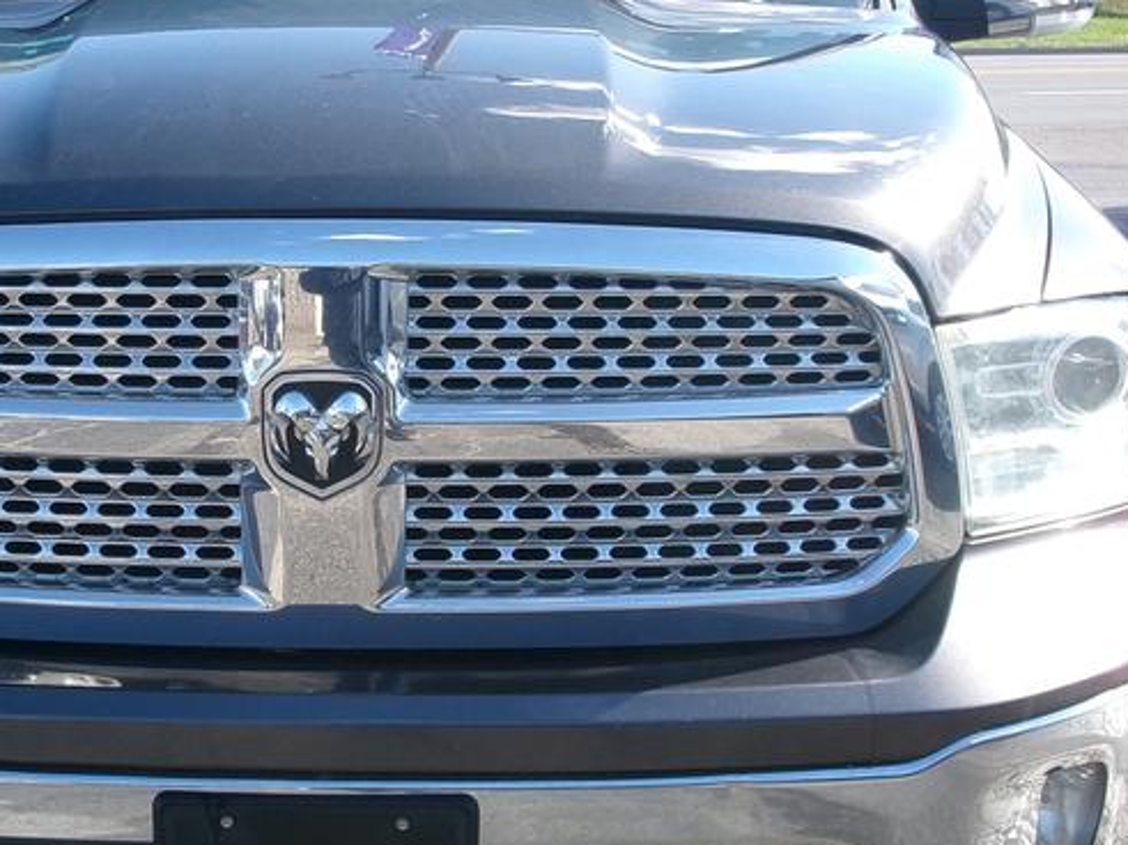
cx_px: 294
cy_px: 494
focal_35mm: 73
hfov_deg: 26.4
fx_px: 2378
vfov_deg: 20.1
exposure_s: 1/180
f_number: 3.9
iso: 100
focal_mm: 5.1
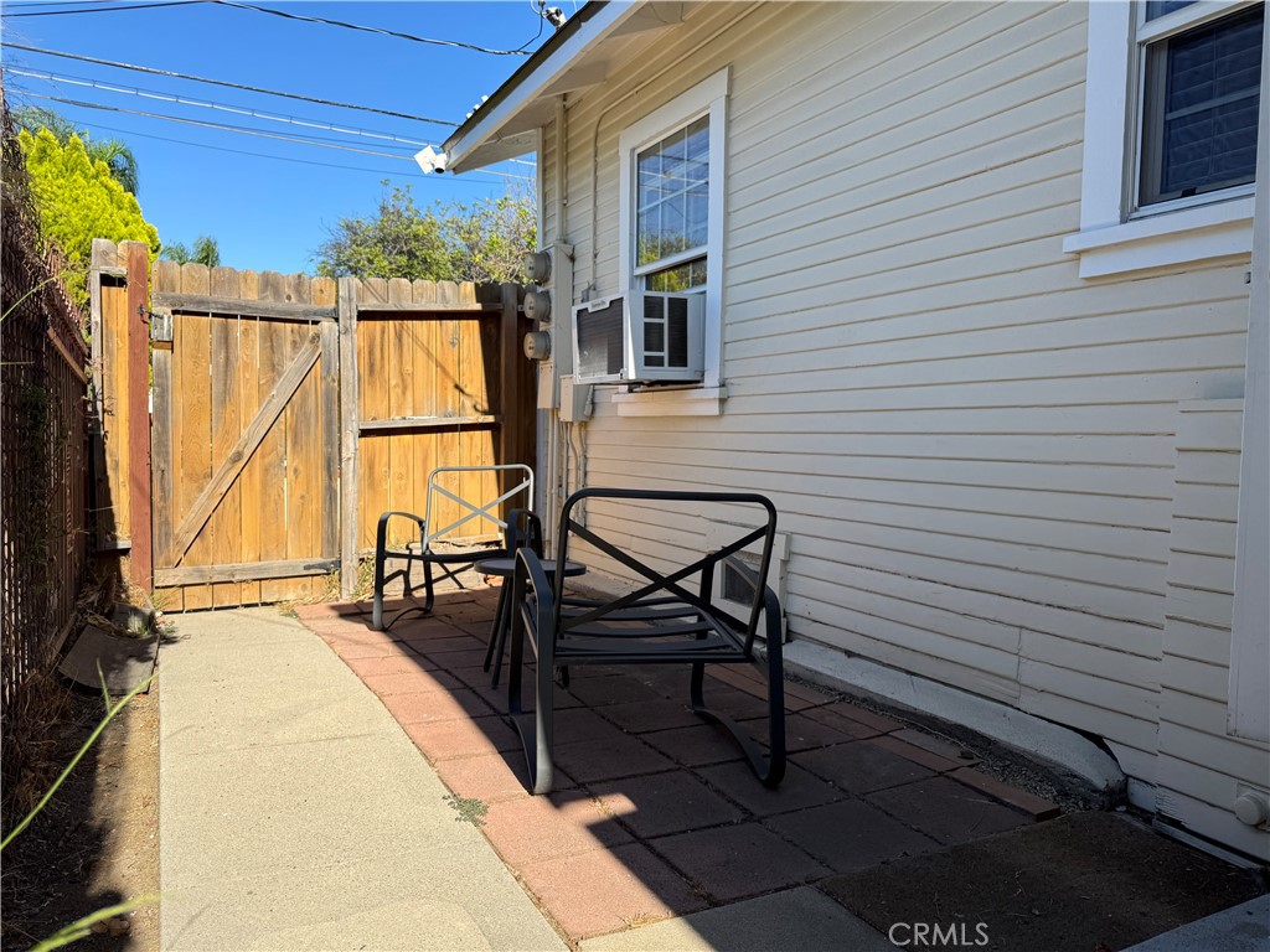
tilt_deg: -2.9
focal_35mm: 24
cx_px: 635
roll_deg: -1.3
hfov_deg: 71.6
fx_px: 881
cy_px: 476
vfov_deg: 56.8
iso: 80
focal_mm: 6.76
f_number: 1.78
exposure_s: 1/2959
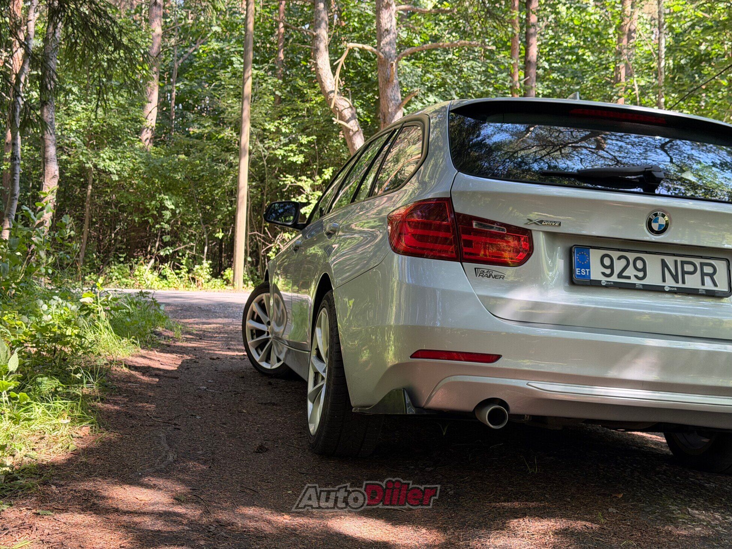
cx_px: 366
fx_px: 1015
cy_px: 274
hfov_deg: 39.7
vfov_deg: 30.3
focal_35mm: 48
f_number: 1.78
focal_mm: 6.76
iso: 125
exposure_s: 1/200
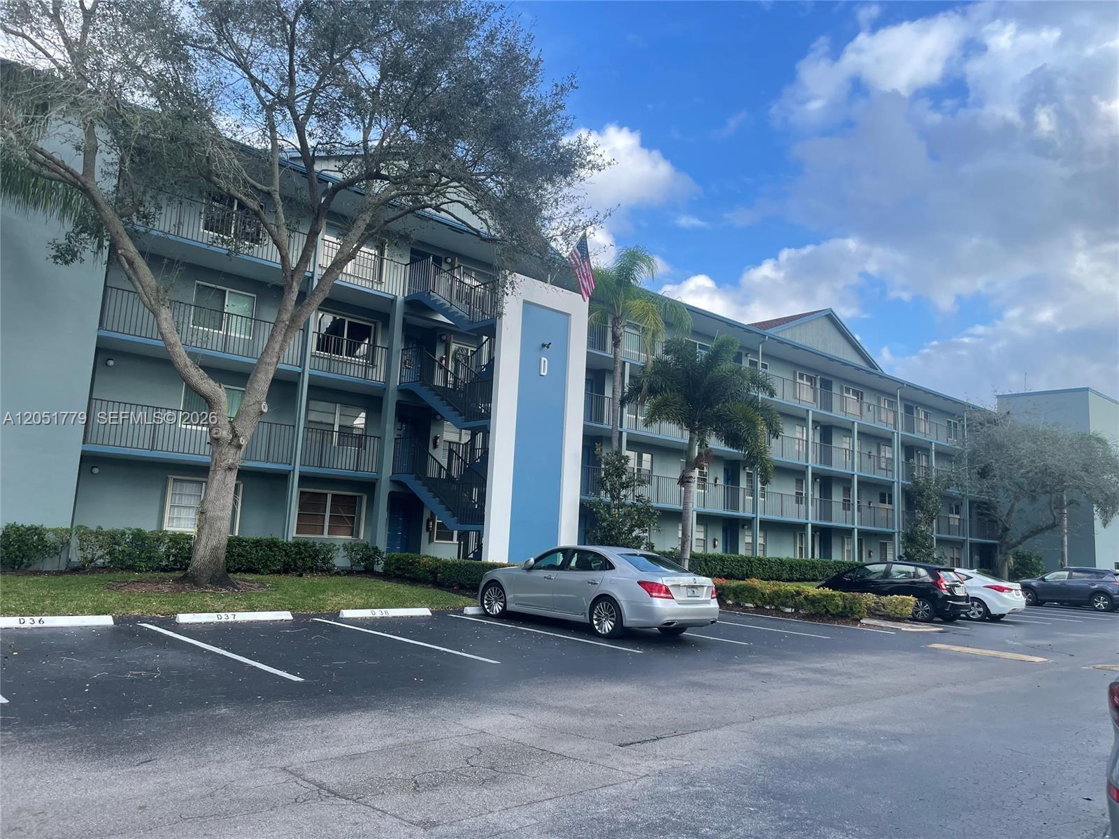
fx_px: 840
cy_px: 420
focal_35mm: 26
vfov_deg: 53.1
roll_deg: -3.3
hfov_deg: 67.3
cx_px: 560
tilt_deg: +8.9
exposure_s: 1/1195
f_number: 1.6
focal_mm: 4.2
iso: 32
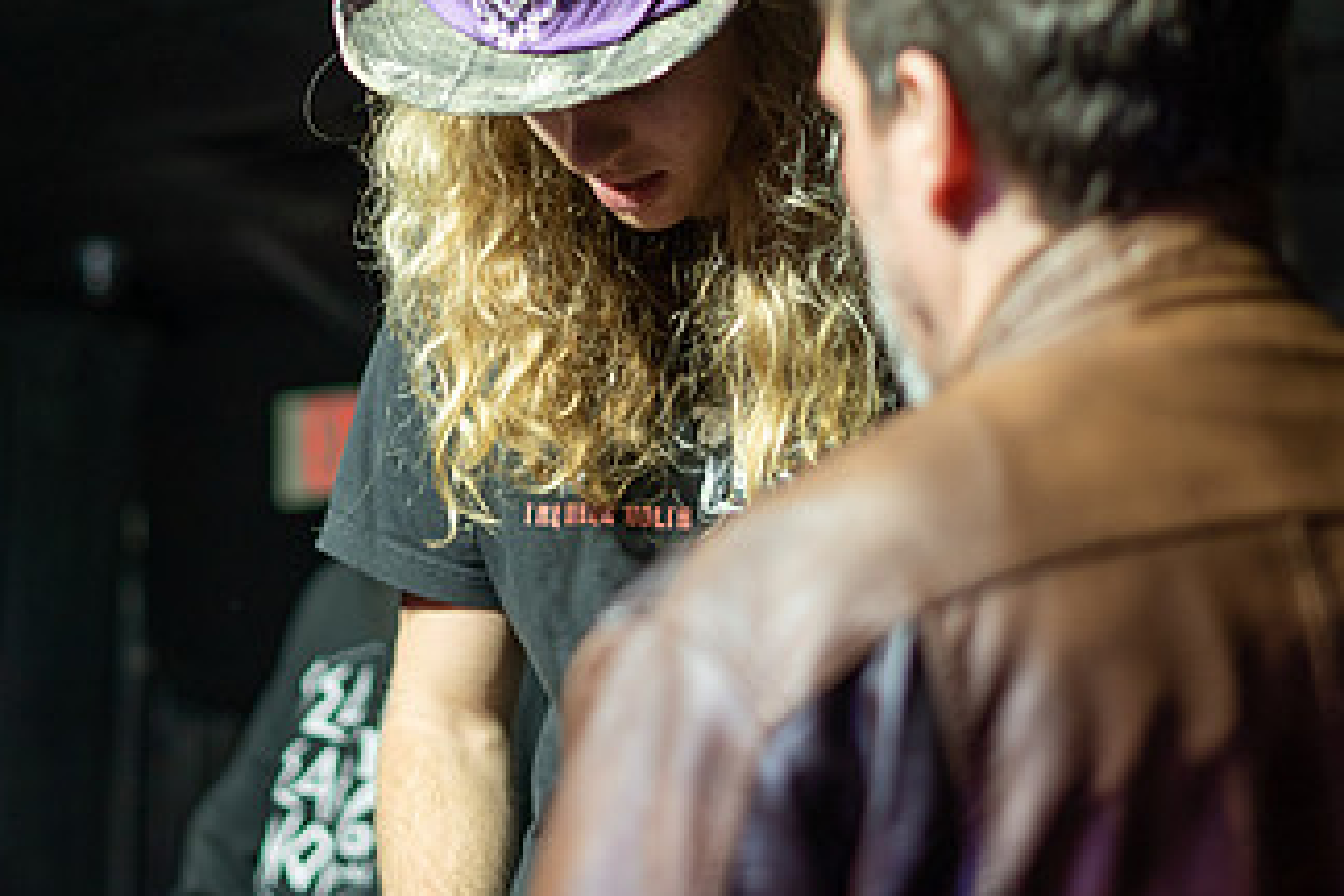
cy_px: 334
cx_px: 508
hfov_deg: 19.1
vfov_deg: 12.8
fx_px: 3994
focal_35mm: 107
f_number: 1.8
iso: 250
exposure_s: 1/125
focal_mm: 50
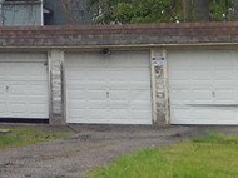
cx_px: -163
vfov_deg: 9.5
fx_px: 1037
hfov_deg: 12.2
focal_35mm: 151
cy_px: -108
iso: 125
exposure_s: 1/125
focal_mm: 5.1
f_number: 3.2
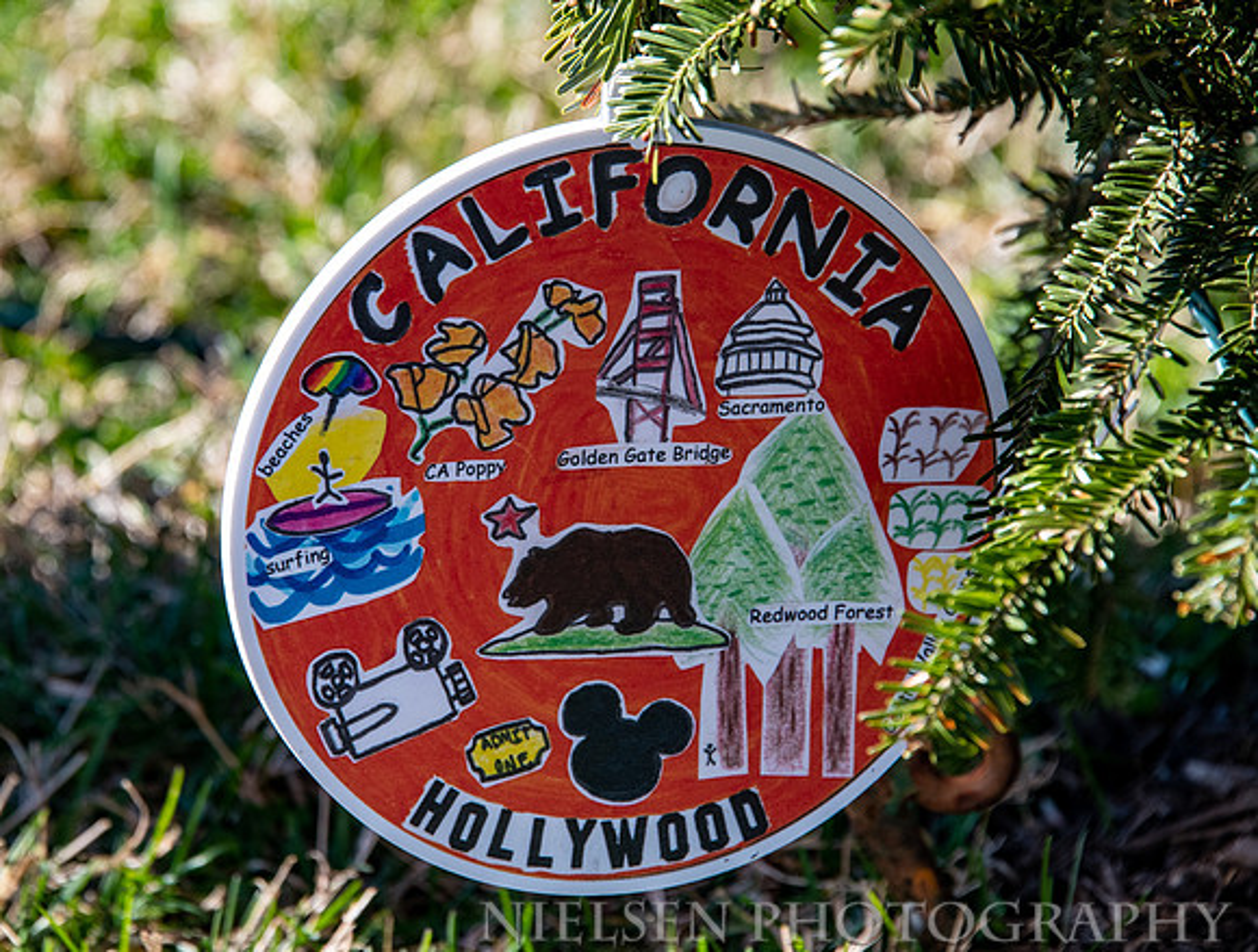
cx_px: 462
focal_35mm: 364
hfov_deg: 5.4
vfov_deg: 4.1
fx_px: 13274
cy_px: 421
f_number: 9
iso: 400
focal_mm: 300
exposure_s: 1/400
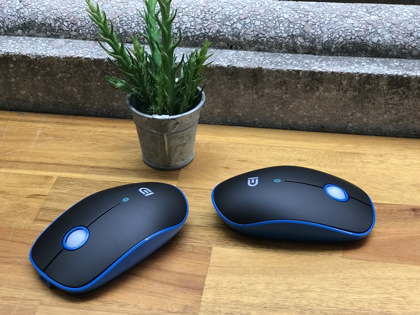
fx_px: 692
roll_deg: +1.3
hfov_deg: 33.8
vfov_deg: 25.7
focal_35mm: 57
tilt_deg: -35.4
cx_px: 210
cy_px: 158
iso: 25
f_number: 2.8
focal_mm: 6.6
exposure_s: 1/50
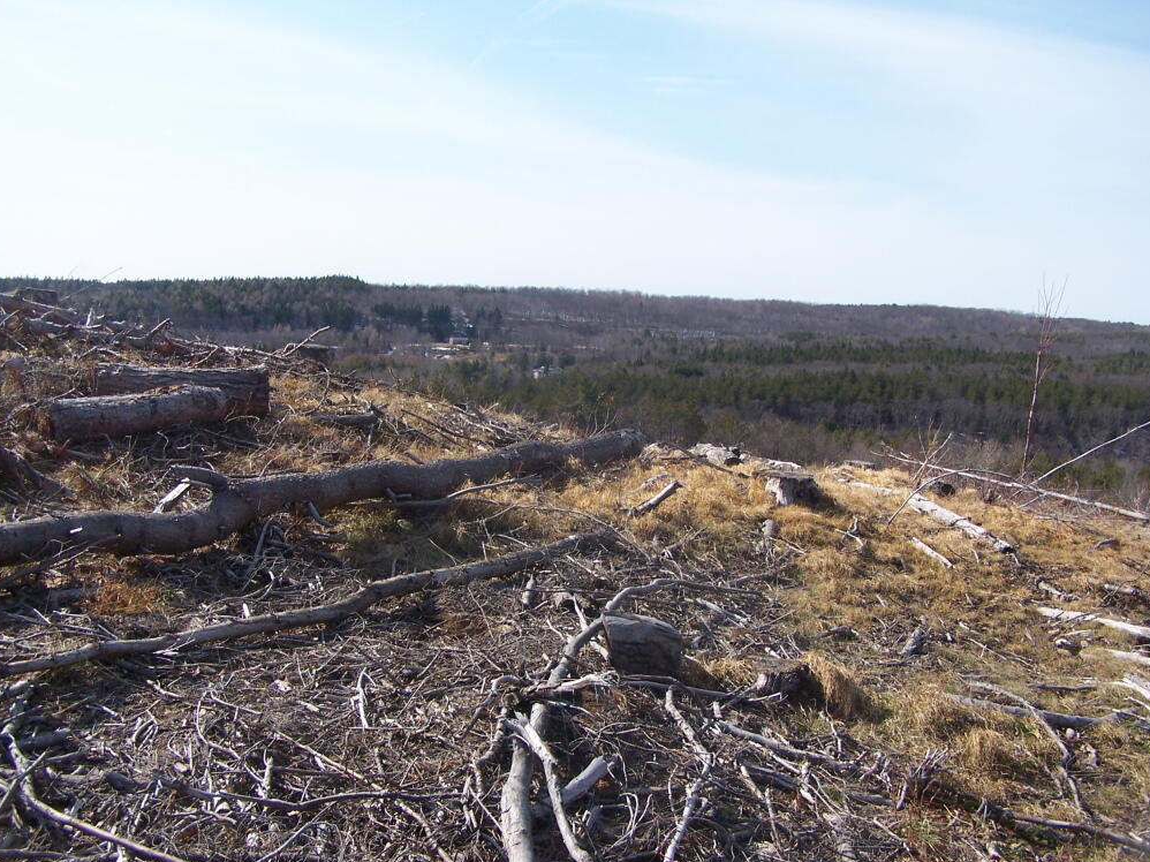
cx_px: 577
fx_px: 1295
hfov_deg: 47.9
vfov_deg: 36.8
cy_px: 441
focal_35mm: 39
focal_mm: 6.3
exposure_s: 1/640
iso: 80
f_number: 4
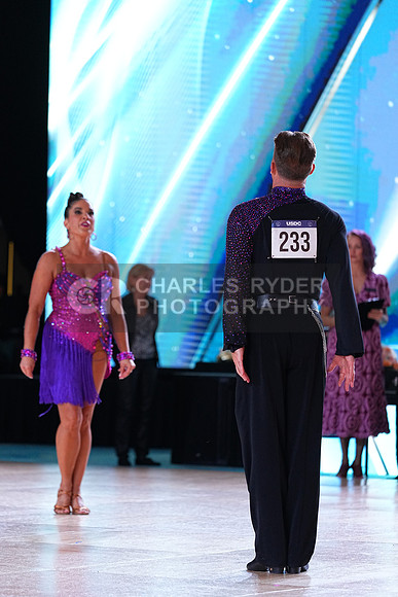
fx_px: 2850
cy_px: 298
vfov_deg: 11.9
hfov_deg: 8.0
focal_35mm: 172
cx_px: 199
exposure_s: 1/400
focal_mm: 172
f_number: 4
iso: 2000
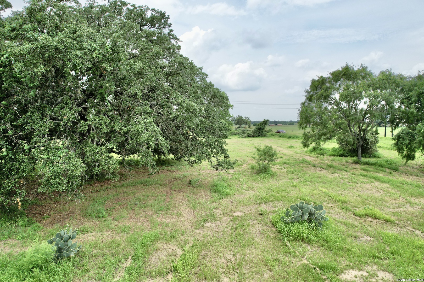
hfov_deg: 78.6
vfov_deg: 57.2
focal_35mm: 22
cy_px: 141
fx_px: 259
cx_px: 212
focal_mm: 8.38
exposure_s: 1/2000
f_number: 2.8
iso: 110
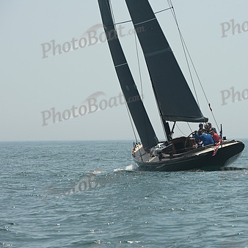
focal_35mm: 292
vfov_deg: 6.0
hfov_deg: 6.0
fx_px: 2367
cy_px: 135
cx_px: 183
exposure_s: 1/1250
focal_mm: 200
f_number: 9
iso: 320
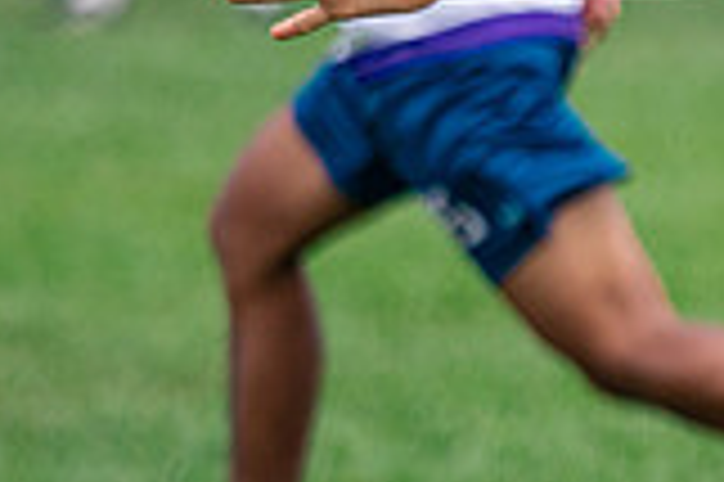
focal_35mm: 1023
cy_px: 214
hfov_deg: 2.0
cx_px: 1542
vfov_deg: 1.3
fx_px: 20552
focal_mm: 200
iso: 400
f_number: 2.8
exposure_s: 1/2500
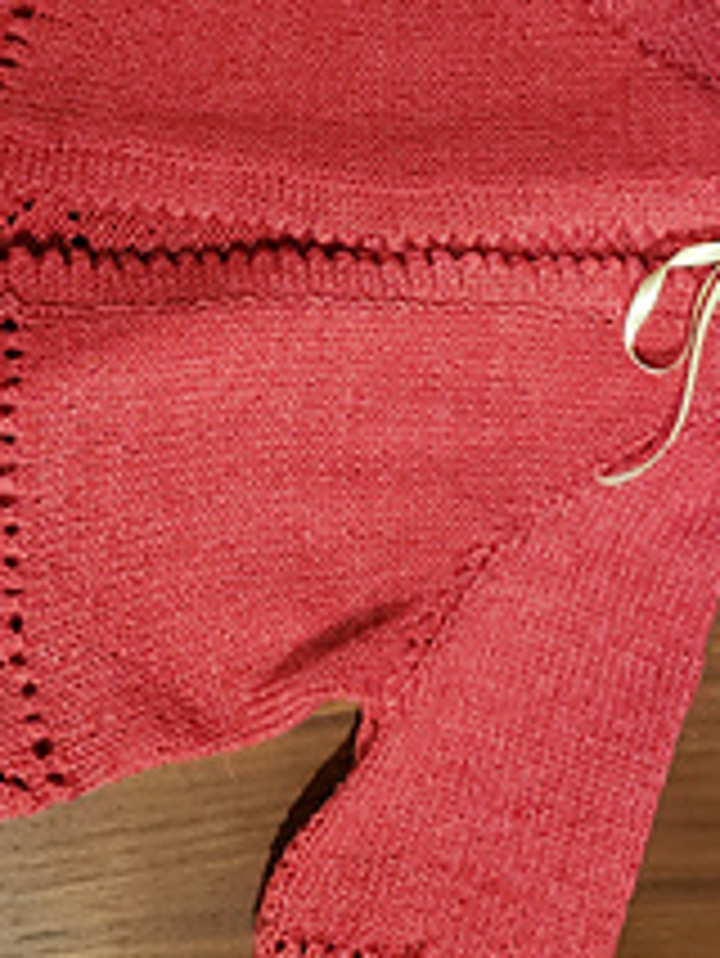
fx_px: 1690
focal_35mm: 61
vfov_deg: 31.0
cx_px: 385
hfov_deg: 24.0
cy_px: 220
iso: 250
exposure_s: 1/40
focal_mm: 4.3
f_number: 1.5
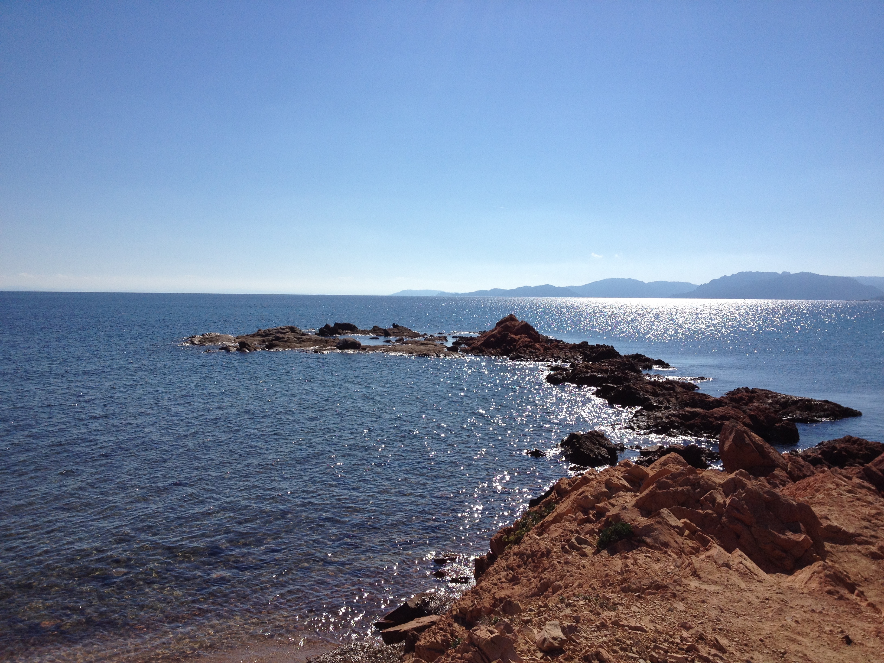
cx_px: 442
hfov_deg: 52.6
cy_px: 332
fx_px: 894
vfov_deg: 40.7
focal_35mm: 35
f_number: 2.4
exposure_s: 1/5025
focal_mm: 4.28
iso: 64
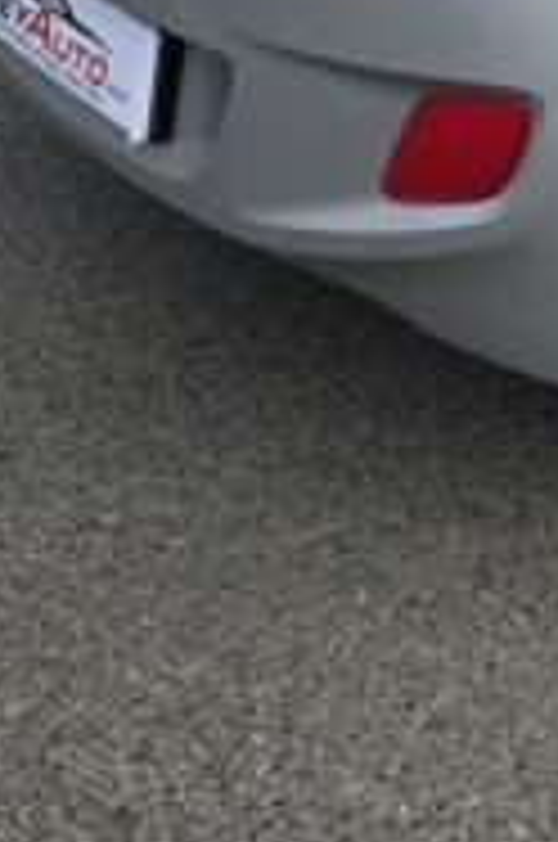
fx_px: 2380
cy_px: -299
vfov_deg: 18.4
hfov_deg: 11.9
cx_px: 1112
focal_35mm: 102
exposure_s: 1/690
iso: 12
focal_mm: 6.3
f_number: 1.7
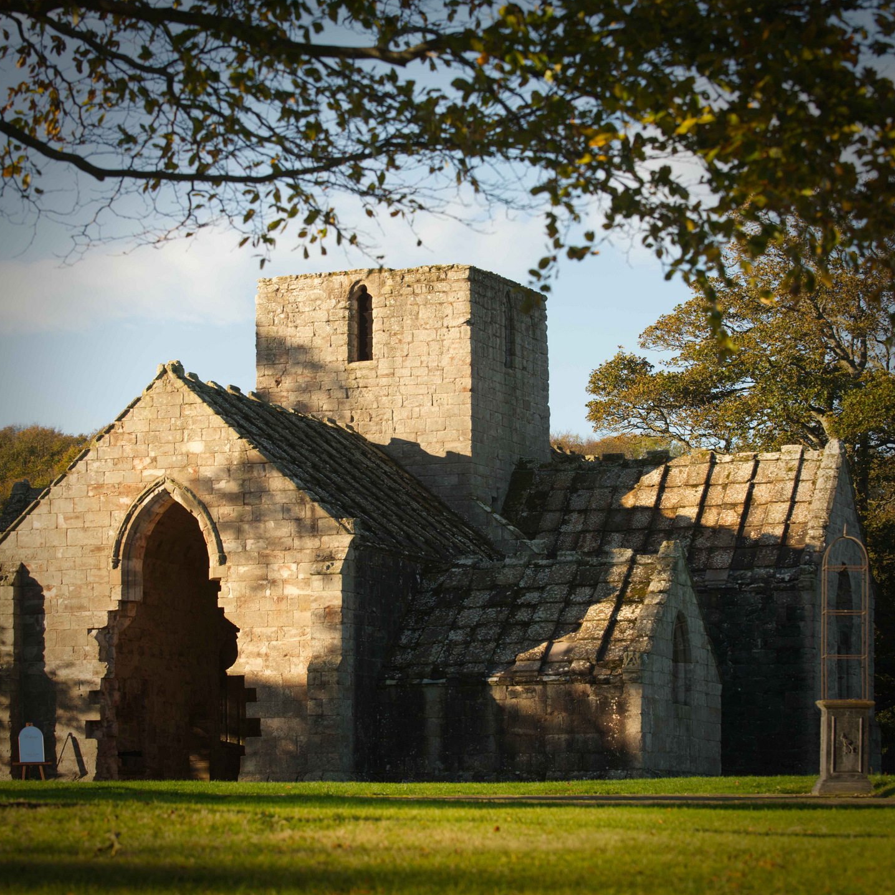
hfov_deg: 9.8
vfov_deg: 9.8
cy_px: 448
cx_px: 444
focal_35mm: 179
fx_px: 5236
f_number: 6.3
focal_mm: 140
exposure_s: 1/200
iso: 160
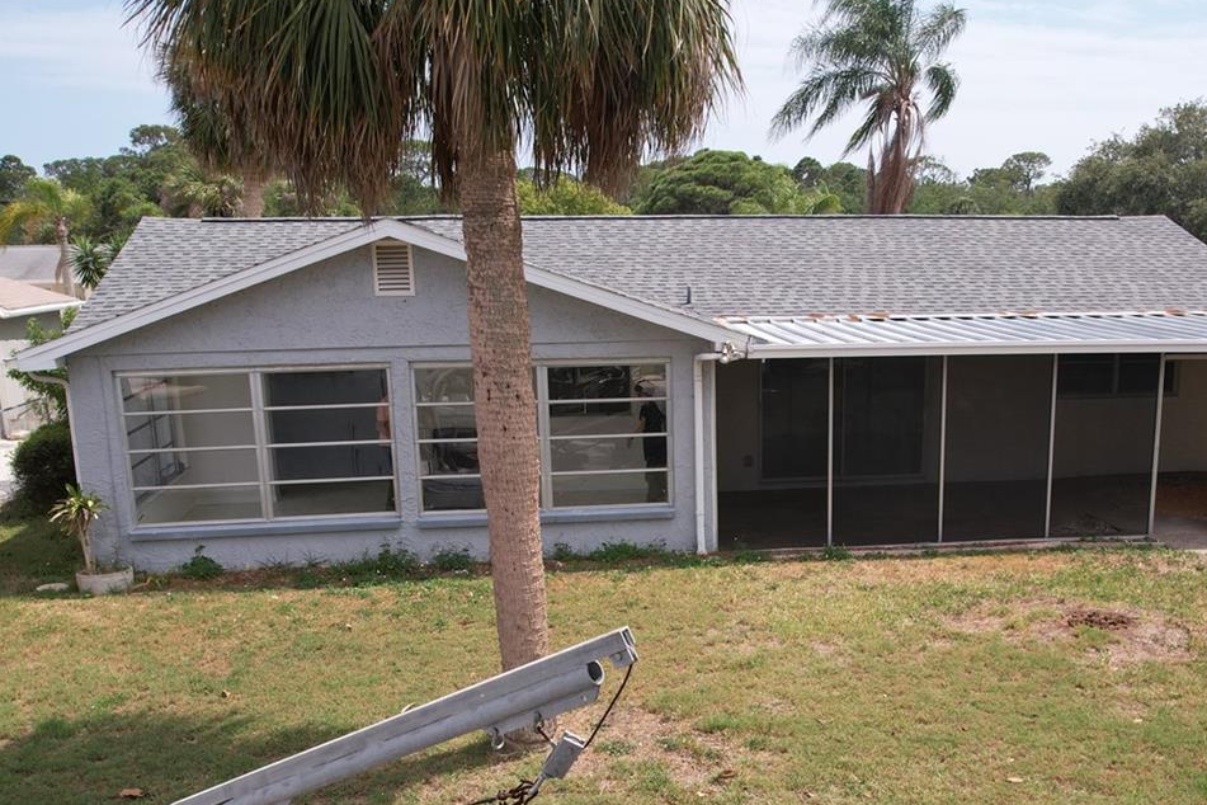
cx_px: 731
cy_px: 598
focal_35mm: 37
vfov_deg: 35.2
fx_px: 1240
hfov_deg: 51.5
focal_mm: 8.38
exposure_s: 1/2000
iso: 110
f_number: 2.8
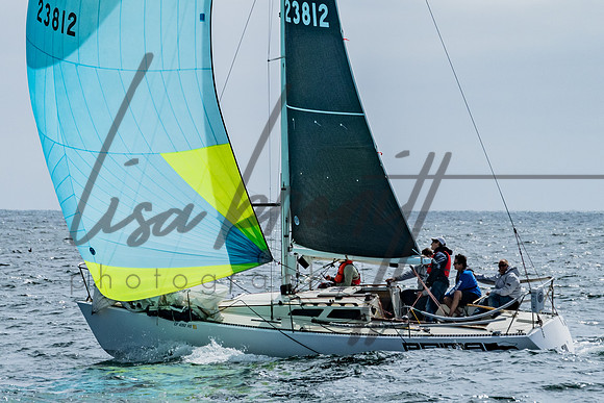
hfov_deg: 6.2
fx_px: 5575
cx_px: 170
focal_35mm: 332
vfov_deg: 4.1
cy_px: 95
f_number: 6.3
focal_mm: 135
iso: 200
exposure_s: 1/3200
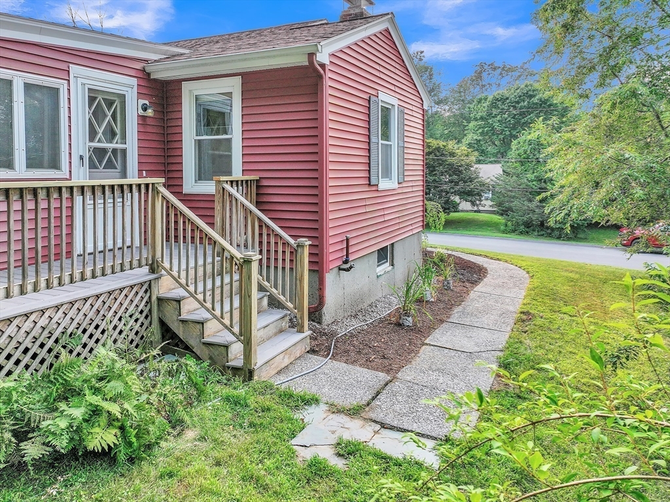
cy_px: 251
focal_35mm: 24
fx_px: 464
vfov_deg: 56.8
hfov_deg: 71.6
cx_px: 335
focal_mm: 12.29
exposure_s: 1/800
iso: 410
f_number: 2.8
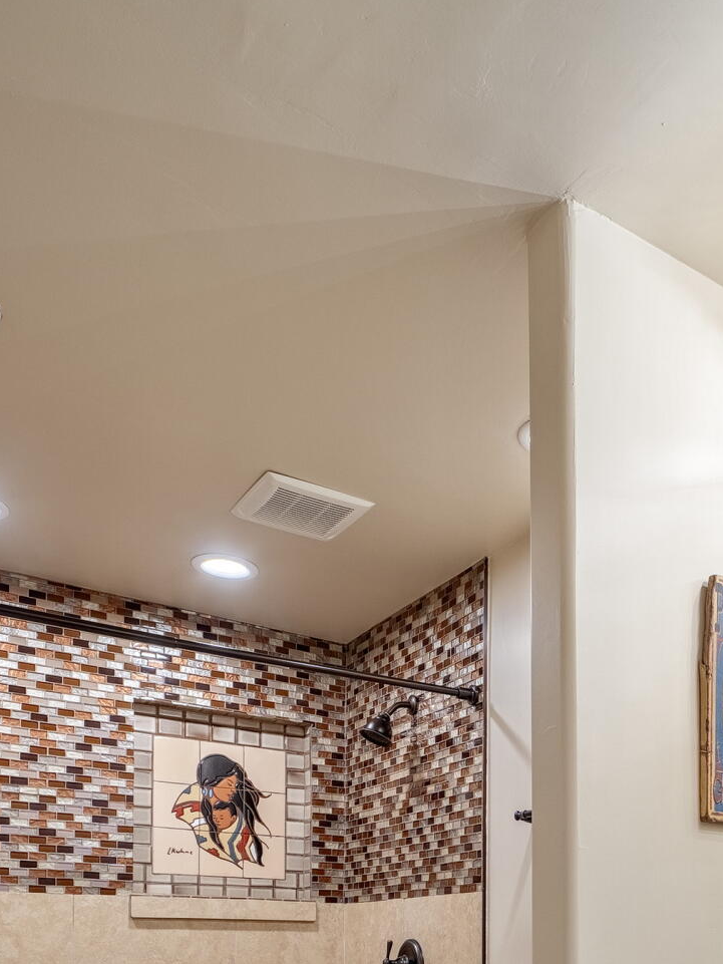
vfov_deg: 47.7
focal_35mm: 30
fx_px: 835
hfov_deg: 43.0
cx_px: 647
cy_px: 998
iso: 200
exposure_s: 1/125
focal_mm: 15
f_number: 7.1
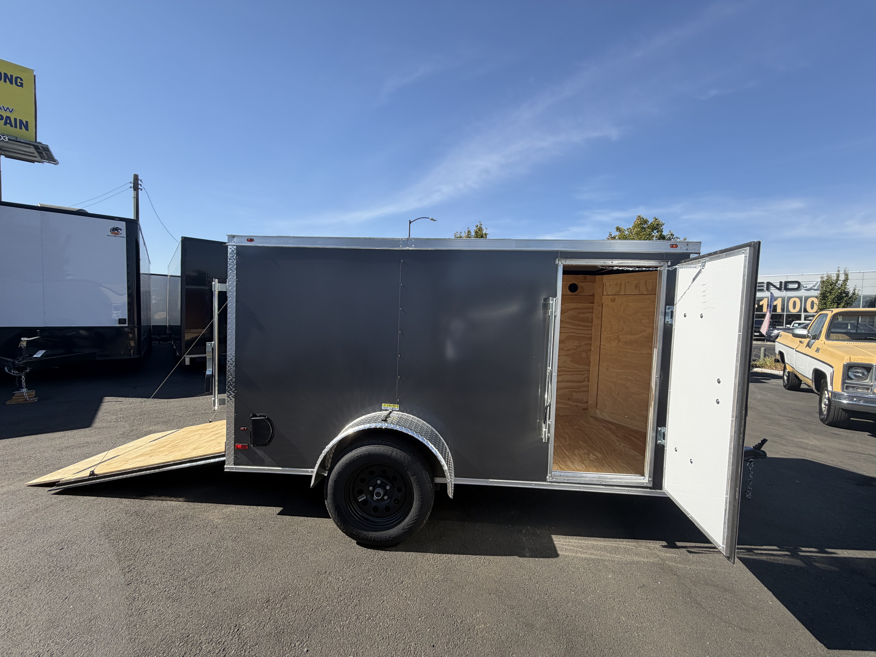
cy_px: 328
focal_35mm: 14
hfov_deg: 102.1
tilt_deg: -2.0
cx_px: 438
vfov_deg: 85.7
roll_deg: -1.2
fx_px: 354
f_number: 2.2
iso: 25
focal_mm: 2.22
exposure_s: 1/770
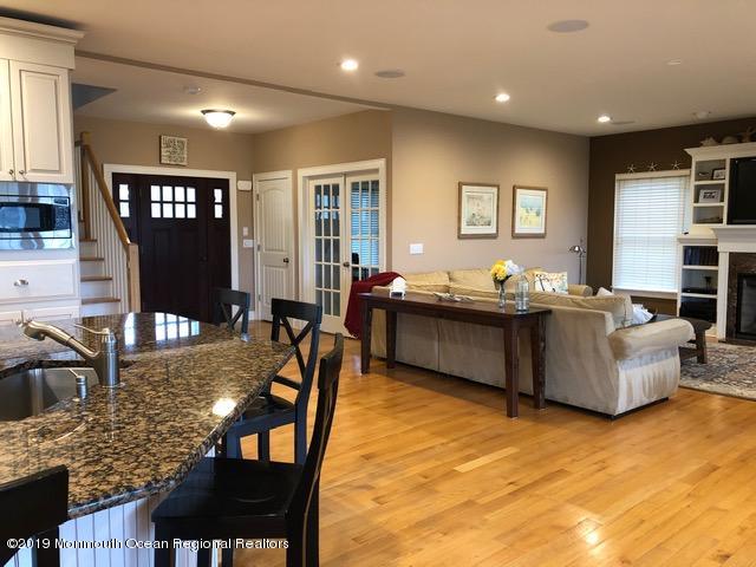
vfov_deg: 49.7
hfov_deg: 63.4
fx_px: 612
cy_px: 284
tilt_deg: -4.5
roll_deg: +0.2
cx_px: 378
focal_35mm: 28
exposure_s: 1/15
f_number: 1.8
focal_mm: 3.99
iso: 50
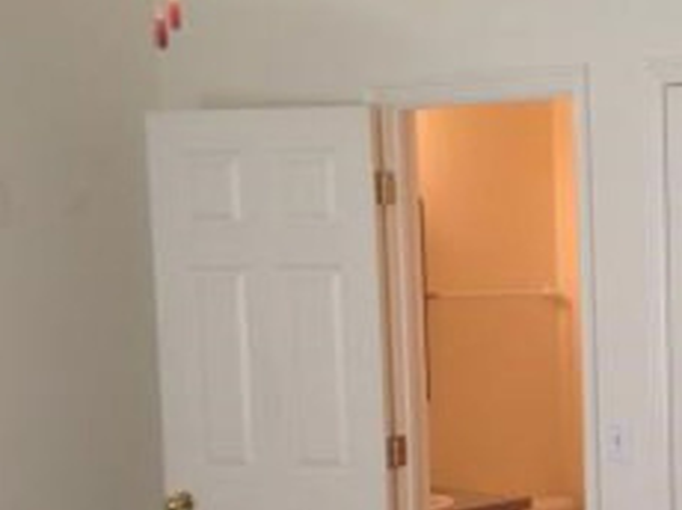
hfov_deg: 19.9
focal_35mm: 92
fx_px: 1811
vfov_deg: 15.9
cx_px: 833
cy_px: 418
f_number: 2.4
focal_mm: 4.12
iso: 50
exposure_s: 1/24
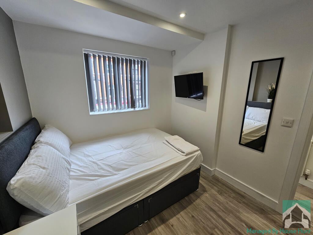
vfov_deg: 89.9
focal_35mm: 13
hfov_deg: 106.2
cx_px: 156
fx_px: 118
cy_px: 118
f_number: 2.2
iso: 80
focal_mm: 2.2
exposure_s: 1/50
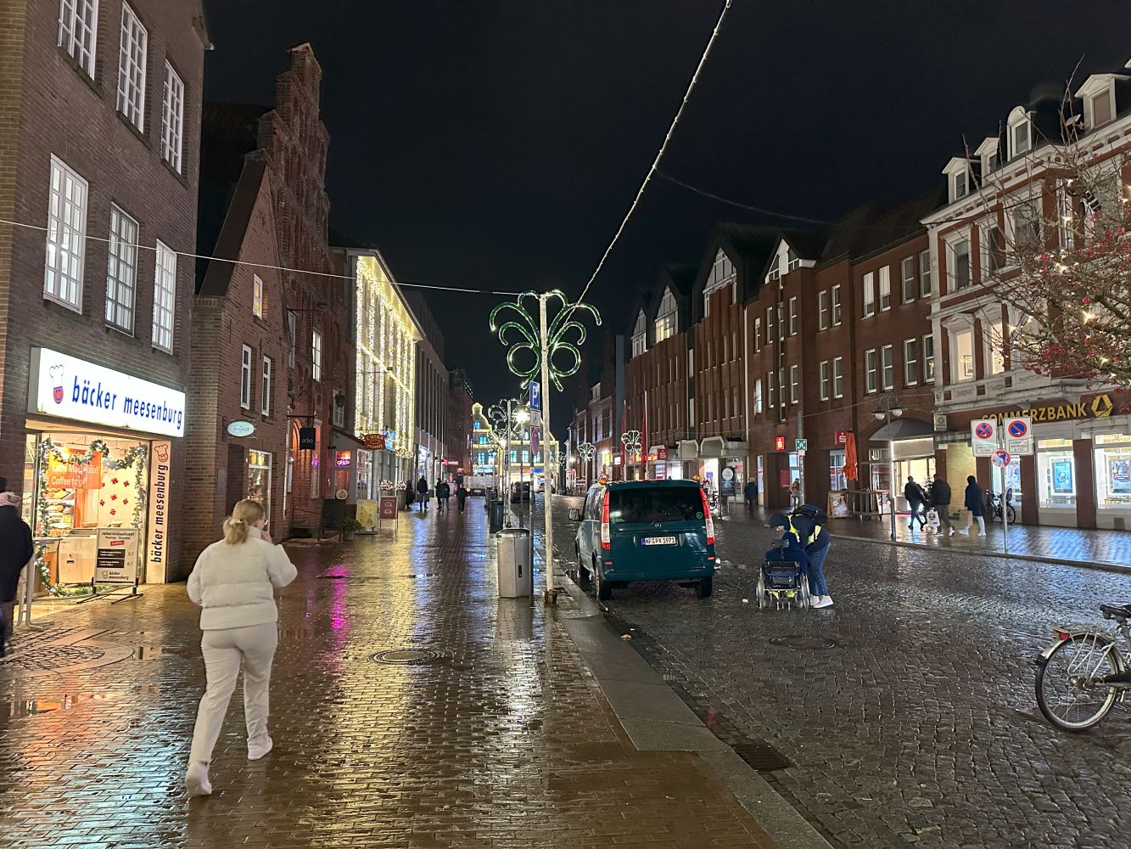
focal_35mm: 24
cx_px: 566
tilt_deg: +4.6
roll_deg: +0.3
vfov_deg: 56.8
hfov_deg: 71.6
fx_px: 784
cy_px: 424
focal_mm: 6.86
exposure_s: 1/33
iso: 800
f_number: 1.78
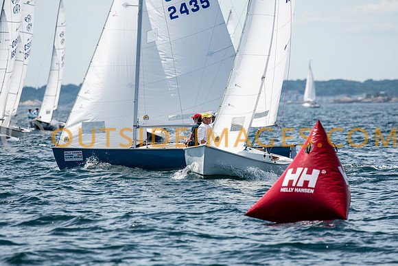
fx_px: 4976
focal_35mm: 450
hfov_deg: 4.6
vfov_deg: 3.1
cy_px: 133
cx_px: 199
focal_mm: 300
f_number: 5
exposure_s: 1/3200
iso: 320
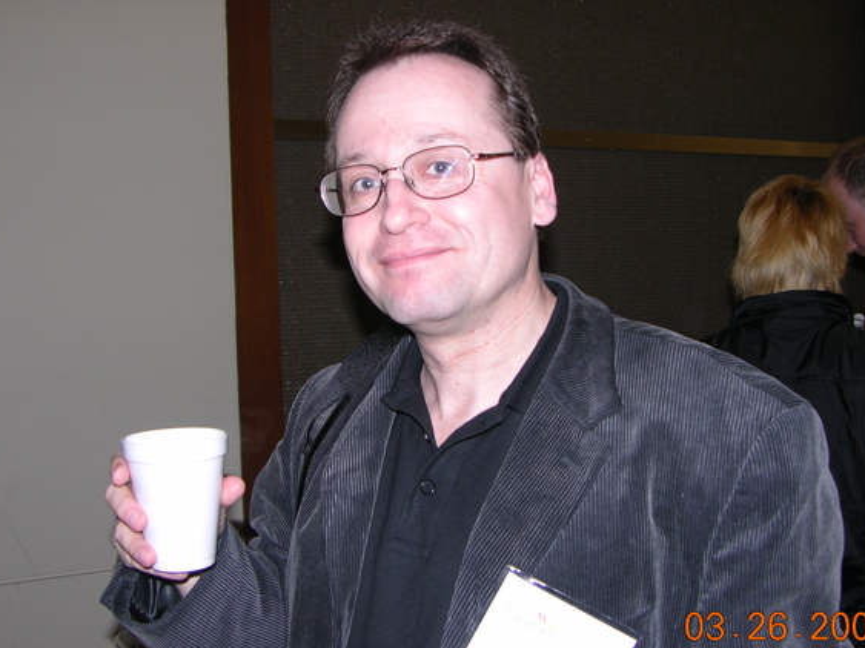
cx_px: 404
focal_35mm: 46
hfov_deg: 41.2
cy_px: 289
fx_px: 1149
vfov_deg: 31.5
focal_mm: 8.9
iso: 50
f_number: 2.8
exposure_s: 1/60.1
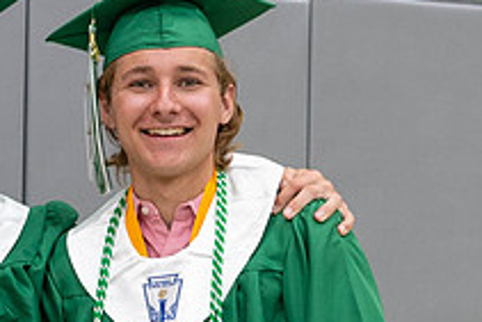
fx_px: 2800
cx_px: 73
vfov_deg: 6.6
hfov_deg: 9.8
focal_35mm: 209
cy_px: 359
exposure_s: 1/100
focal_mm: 34
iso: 500
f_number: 2.8
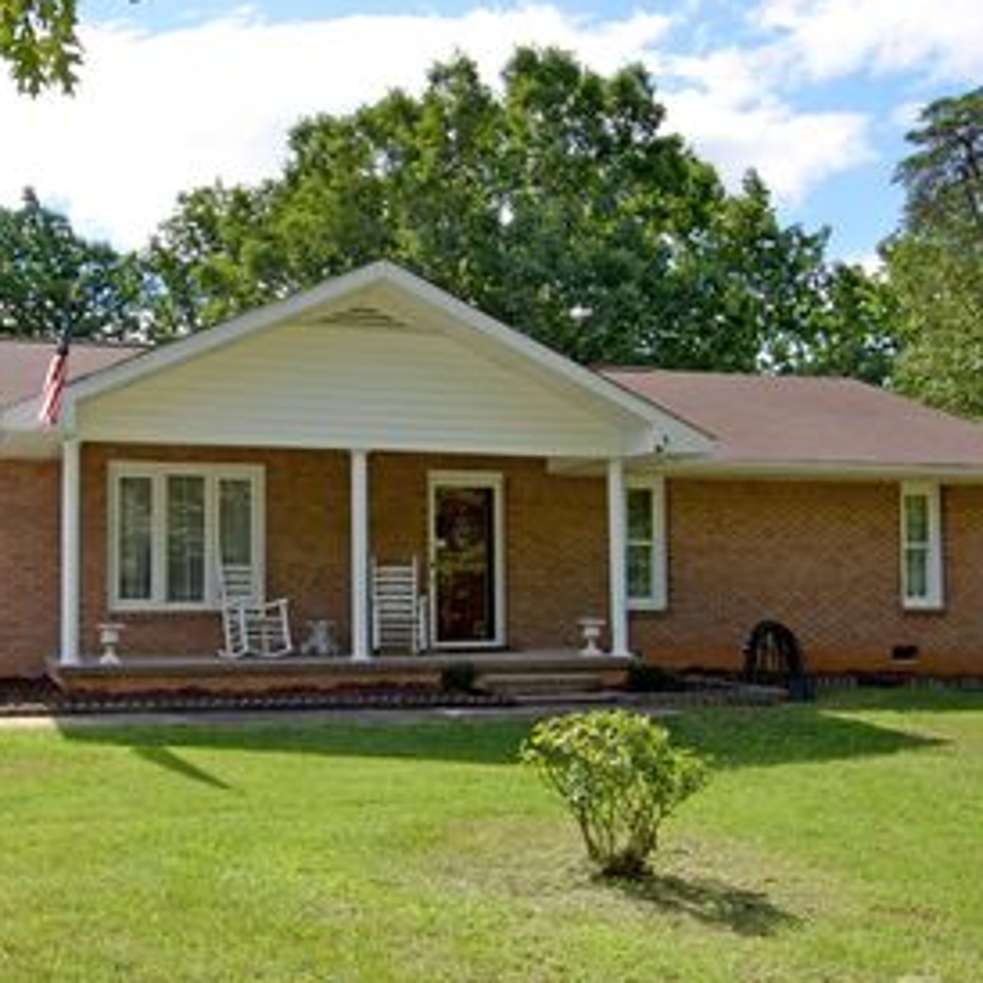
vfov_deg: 47.4
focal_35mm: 35
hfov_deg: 46.2
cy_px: 554
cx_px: 280
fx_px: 1117
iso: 100
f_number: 8
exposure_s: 1/250
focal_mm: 15
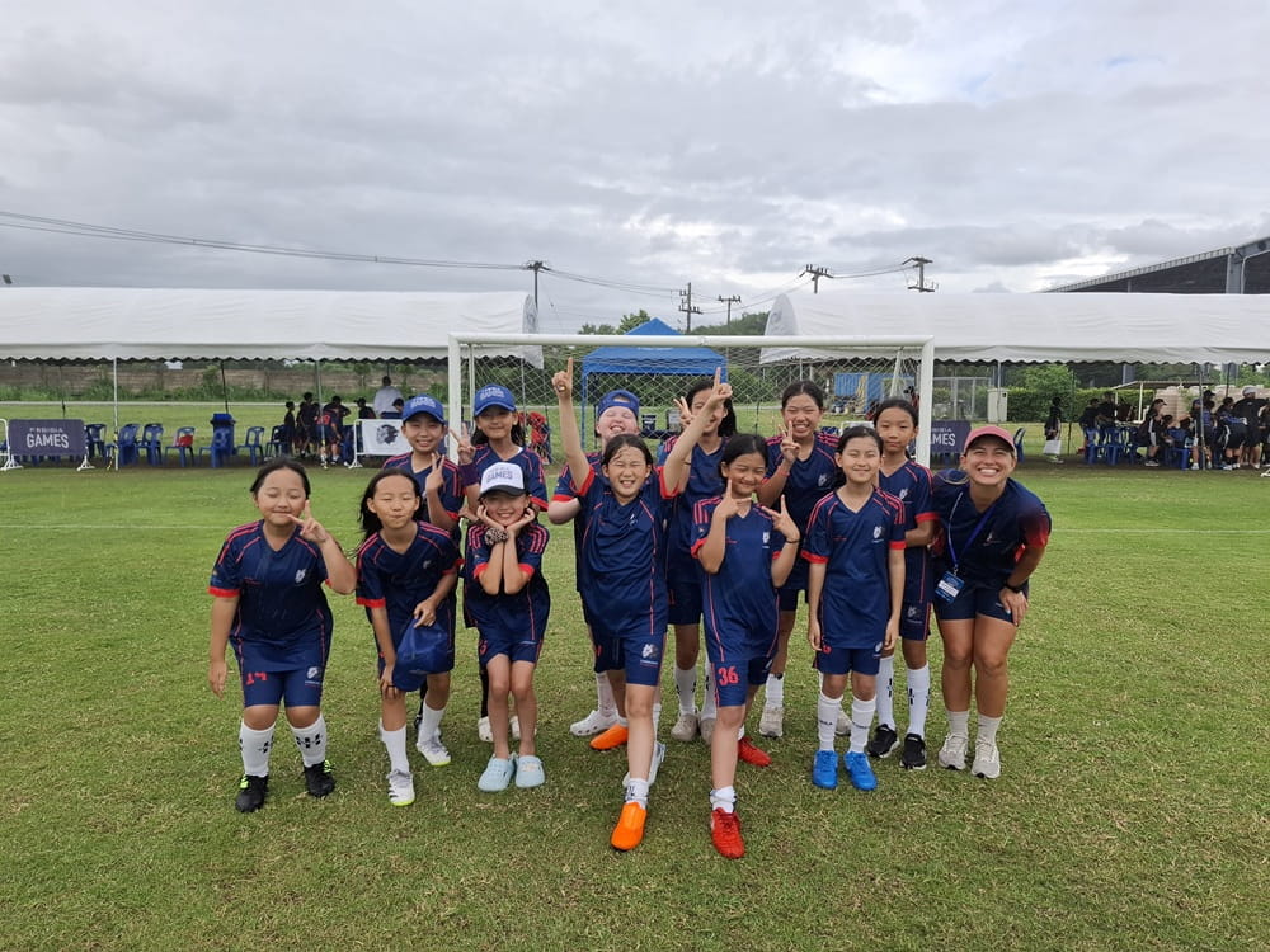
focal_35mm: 23
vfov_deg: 58.9
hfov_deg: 73.9
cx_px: 635
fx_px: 844
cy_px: 476
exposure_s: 1/387
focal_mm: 5.54
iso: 50
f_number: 1.8
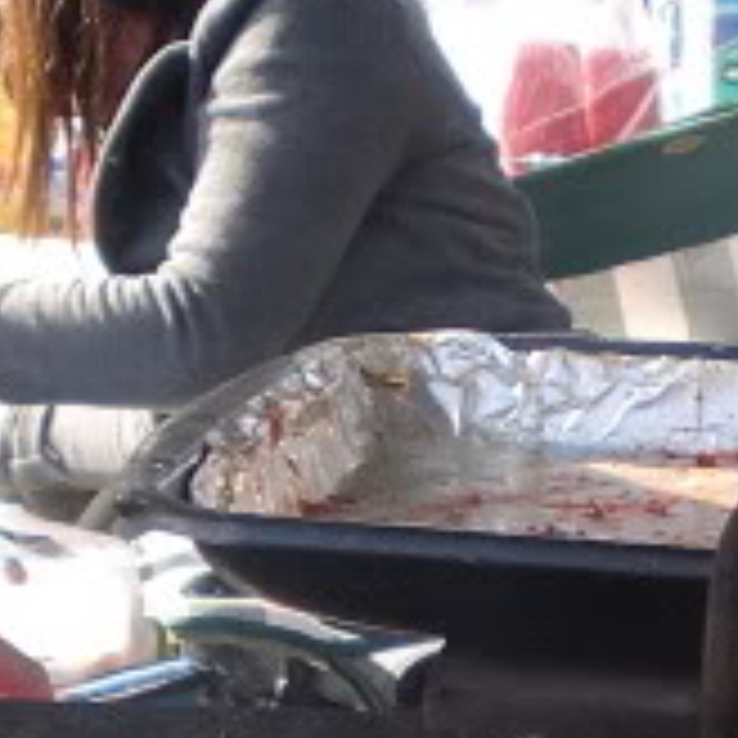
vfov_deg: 11.5
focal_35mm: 151
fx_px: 3642
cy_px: 675
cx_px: 698
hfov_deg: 11.5
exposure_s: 1/200
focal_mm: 6.3
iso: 64
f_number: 3.1
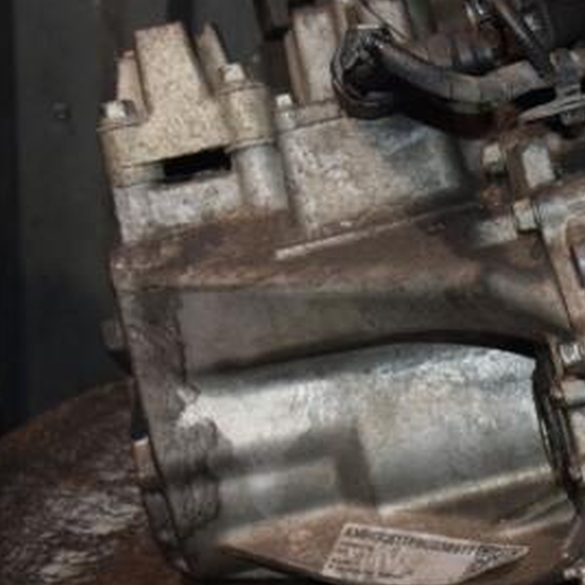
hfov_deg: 17.5
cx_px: 576
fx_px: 1855
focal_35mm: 97
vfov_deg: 17.9
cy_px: 345
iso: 800
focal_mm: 34
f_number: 5
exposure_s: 1/60
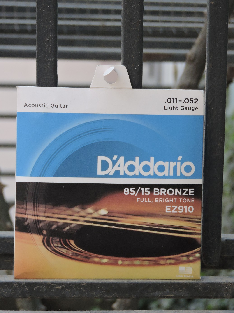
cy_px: 156
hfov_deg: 9.6
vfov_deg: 12.7
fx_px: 1397
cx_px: 117
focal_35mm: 155
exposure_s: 1/200
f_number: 4.4
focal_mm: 27.6
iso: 560
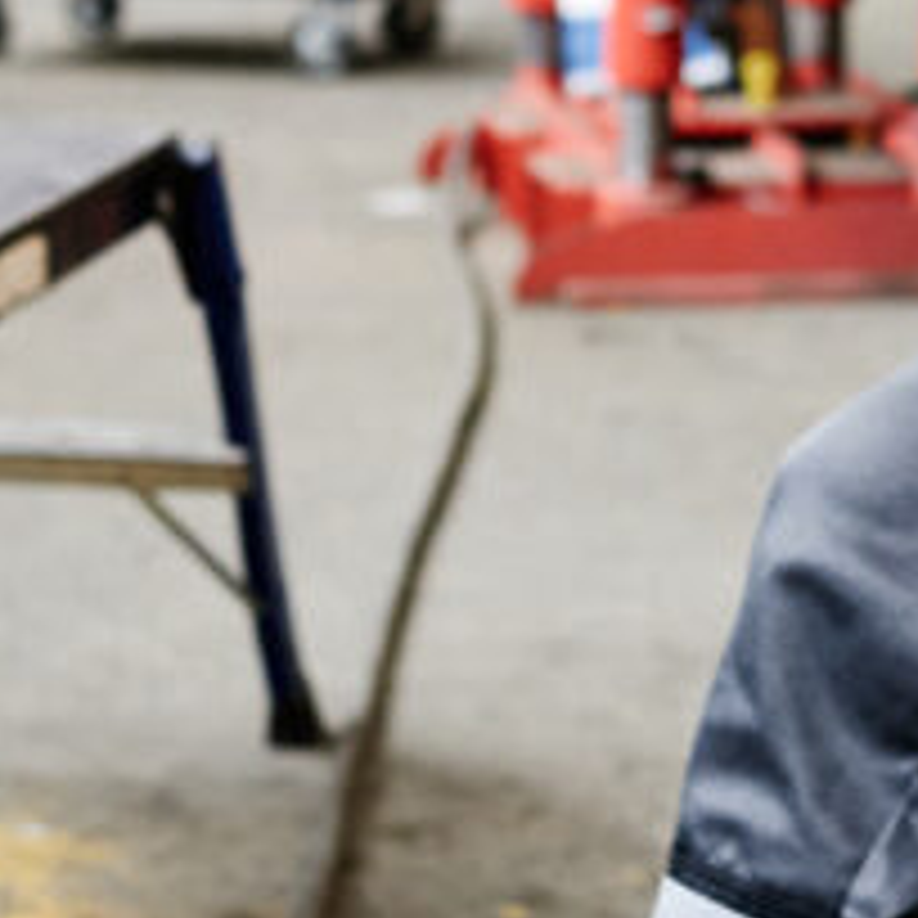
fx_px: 4471
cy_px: -160
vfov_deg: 11.5
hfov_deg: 11.6
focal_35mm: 149
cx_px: 1004
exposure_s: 1/200
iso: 800
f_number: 2.8
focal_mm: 35
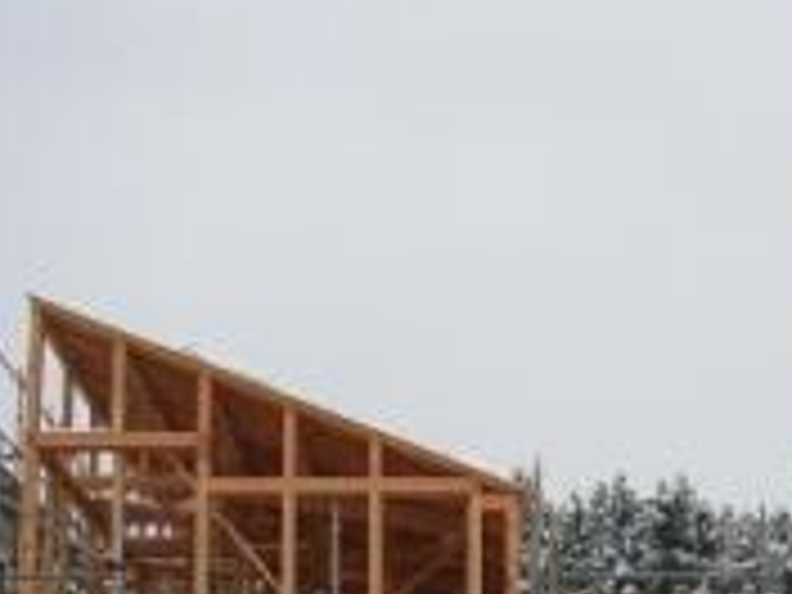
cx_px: 774
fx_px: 2036
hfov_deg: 21.3
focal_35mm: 89
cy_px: 619
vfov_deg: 16.2
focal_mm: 5.8
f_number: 2.8
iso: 50
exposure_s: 1/189
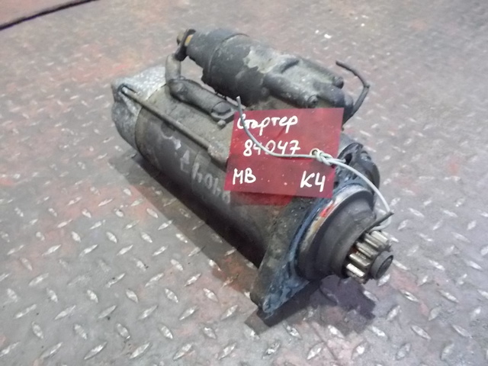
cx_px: 244
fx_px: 409
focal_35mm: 29
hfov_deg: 61.7
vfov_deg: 48.2
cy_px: 183
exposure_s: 1/8
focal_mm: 4.1
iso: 800
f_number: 3.3
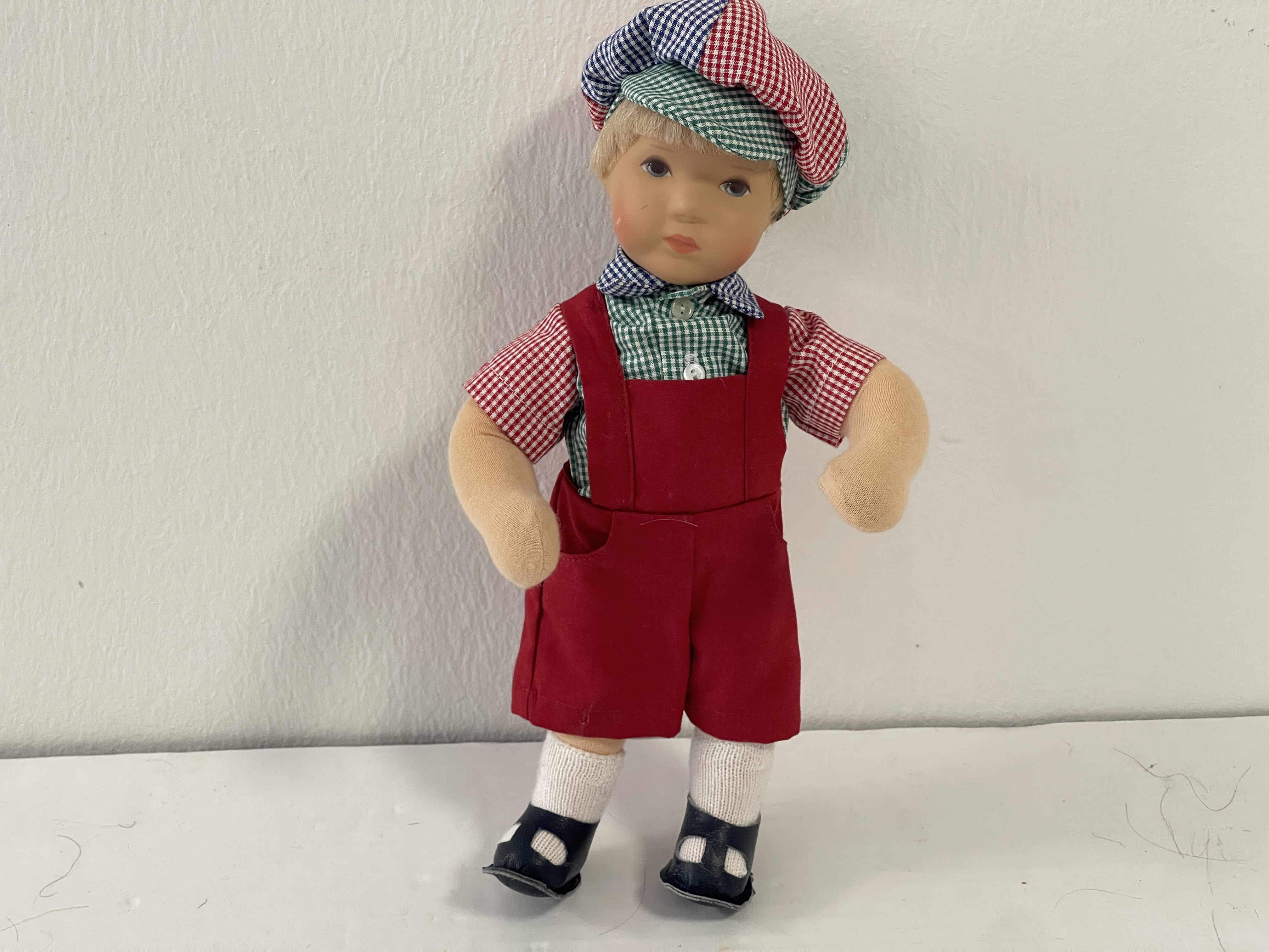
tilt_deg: -24.6
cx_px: 634
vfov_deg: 22.9
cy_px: 476
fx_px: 2346
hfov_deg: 30.3
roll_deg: +1.3
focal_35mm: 64
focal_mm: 7.5
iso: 250
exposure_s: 1/100
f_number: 2.2
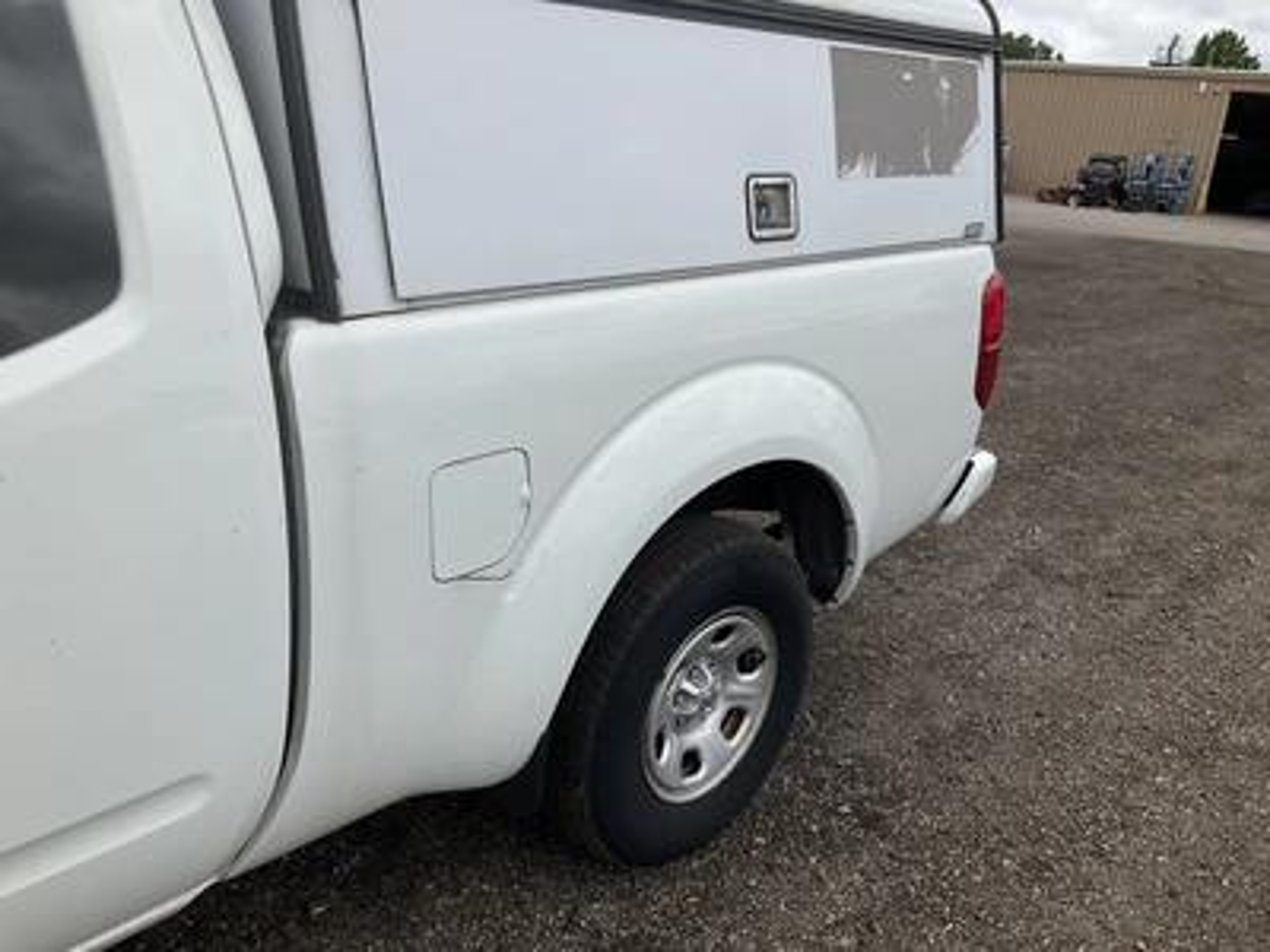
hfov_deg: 61.7
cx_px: 635
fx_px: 1064
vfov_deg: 48.2
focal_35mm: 29
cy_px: 476
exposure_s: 1/1984
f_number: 1.8
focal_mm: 3
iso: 25
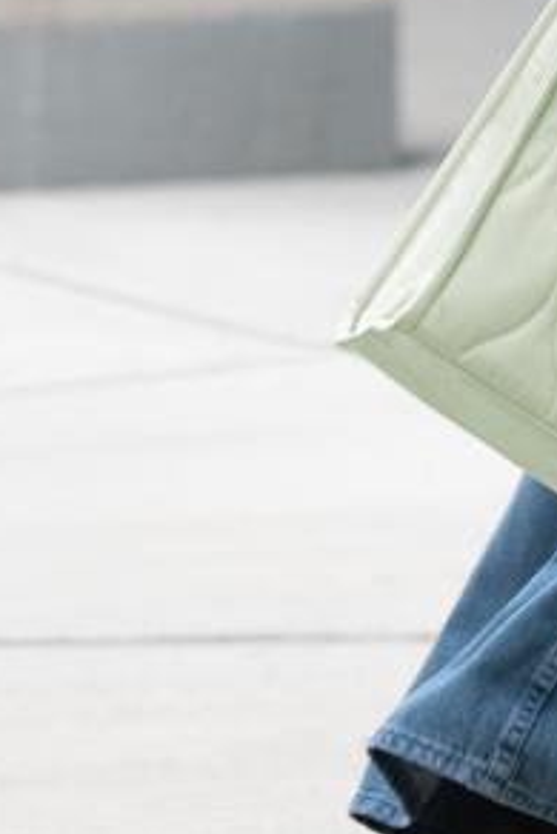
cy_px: -694
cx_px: 1201
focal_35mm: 556
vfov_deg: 3.7
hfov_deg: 2.5
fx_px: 12888
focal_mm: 116
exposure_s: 1/500
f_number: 5
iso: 1600
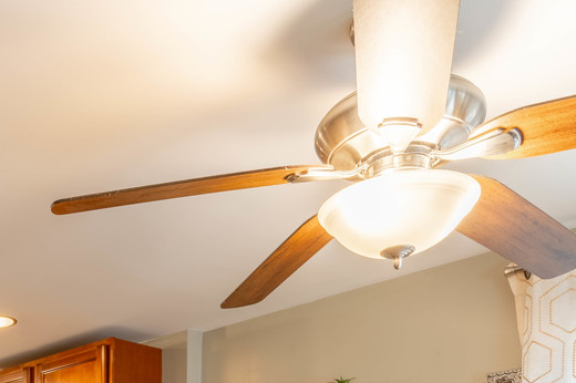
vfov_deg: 21.5
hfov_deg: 35.6
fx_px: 847
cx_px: 72
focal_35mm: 53
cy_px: 571
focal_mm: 17
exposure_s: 1/13
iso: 160
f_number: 8
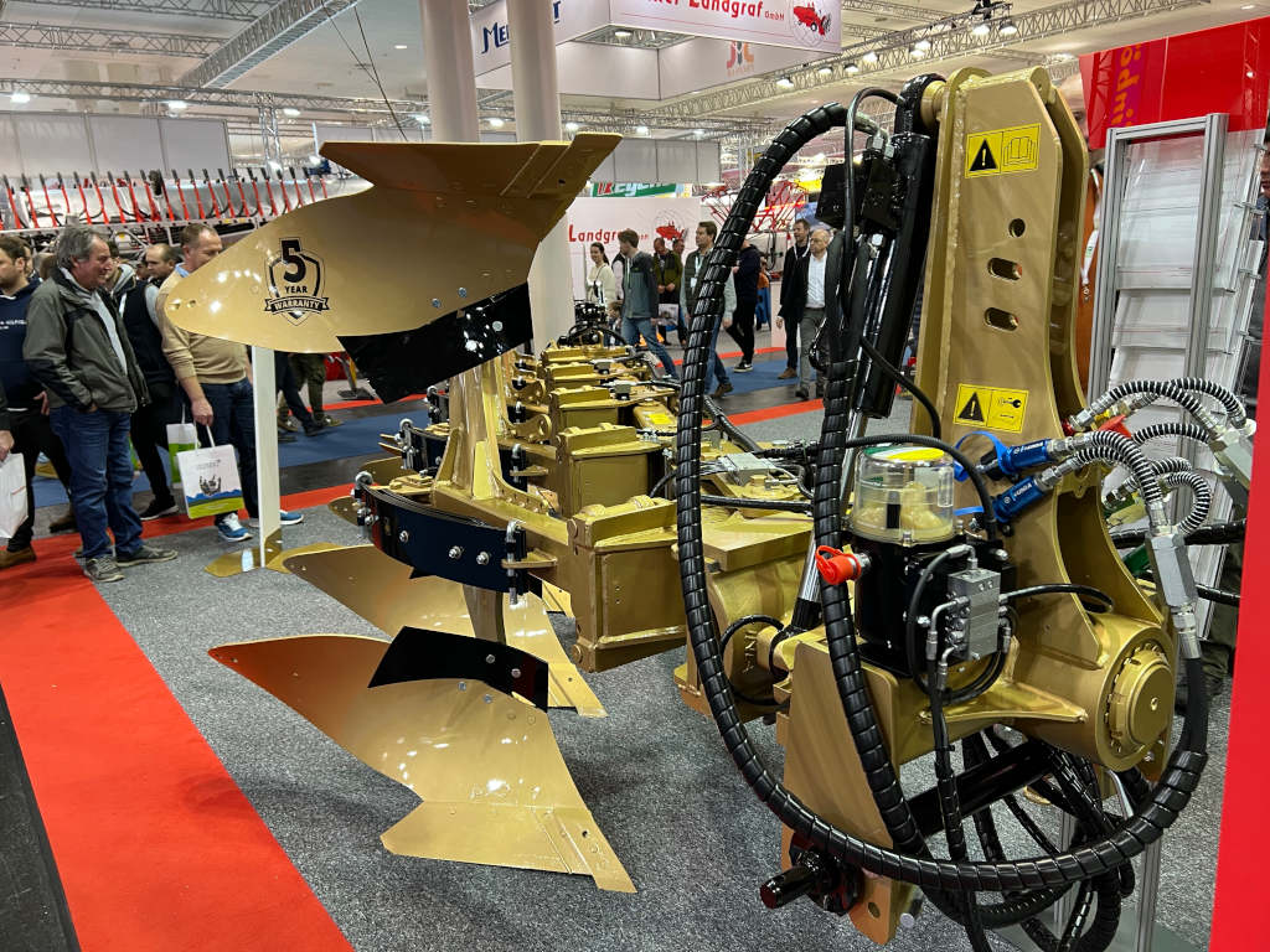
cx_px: 635
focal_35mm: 26
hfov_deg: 67.3
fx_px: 954
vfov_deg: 53.1
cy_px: 476
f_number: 1.5
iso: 80
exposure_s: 1/50
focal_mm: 5.7
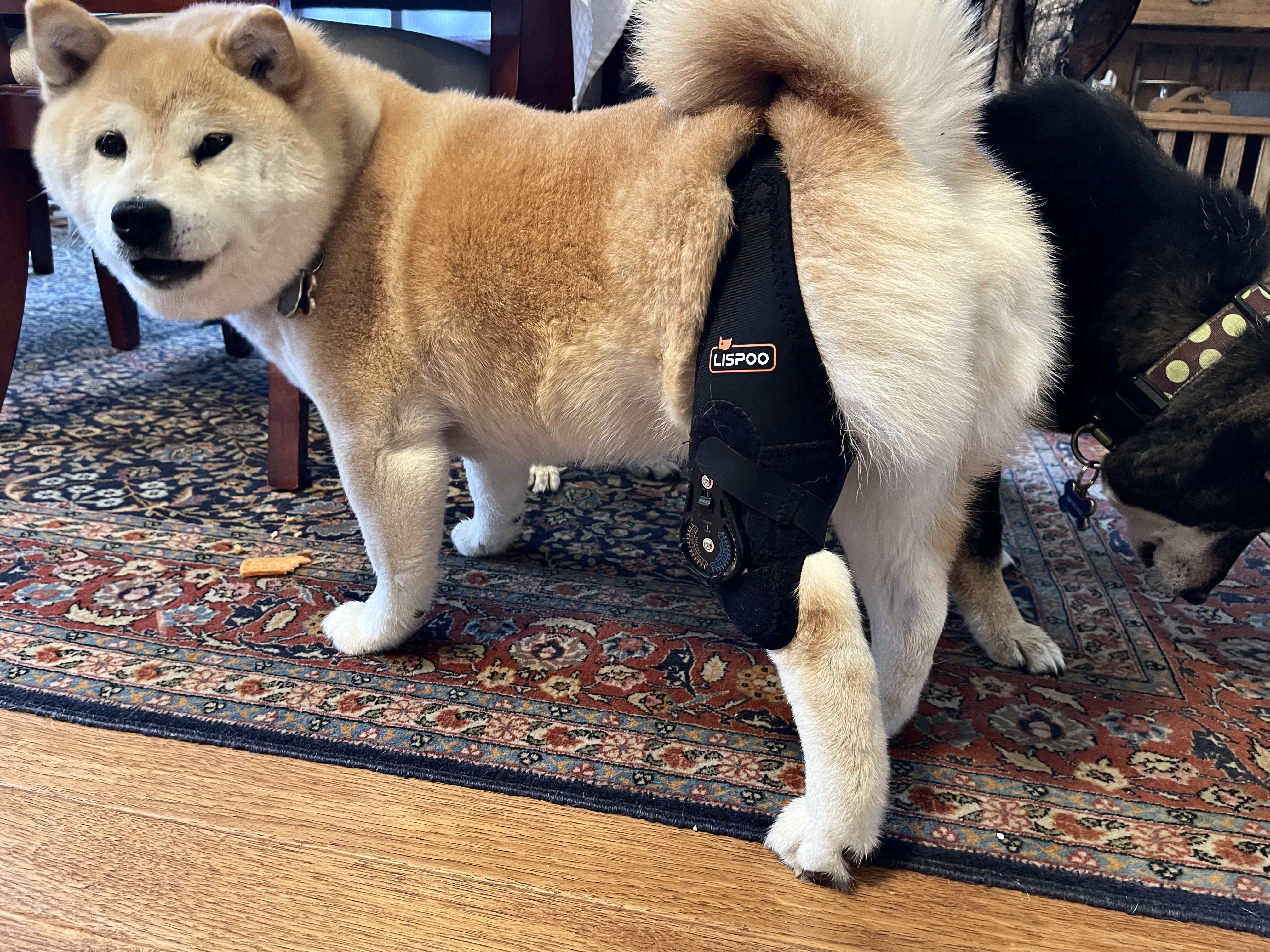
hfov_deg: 67.3
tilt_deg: -18.5
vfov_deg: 53.1
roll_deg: -2.2
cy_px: 476
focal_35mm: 26
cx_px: 635
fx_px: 954
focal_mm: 5.1
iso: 400
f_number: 1.6
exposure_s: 1/40
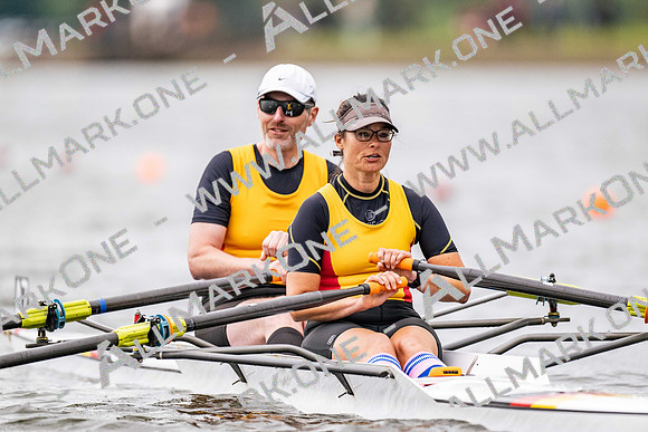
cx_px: 324
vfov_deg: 2.3
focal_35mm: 600
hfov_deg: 3.4
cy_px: 216
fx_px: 10802
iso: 1250
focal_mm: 600
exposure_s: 1/2500
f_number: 4
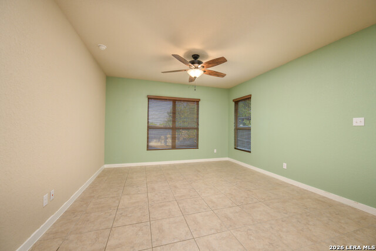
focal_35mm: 14
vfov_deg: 81.2
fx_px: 146
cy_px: 126
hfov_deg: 104.2
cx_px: 188
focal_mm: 14
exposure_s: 1/200
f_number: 7.1
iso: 1000
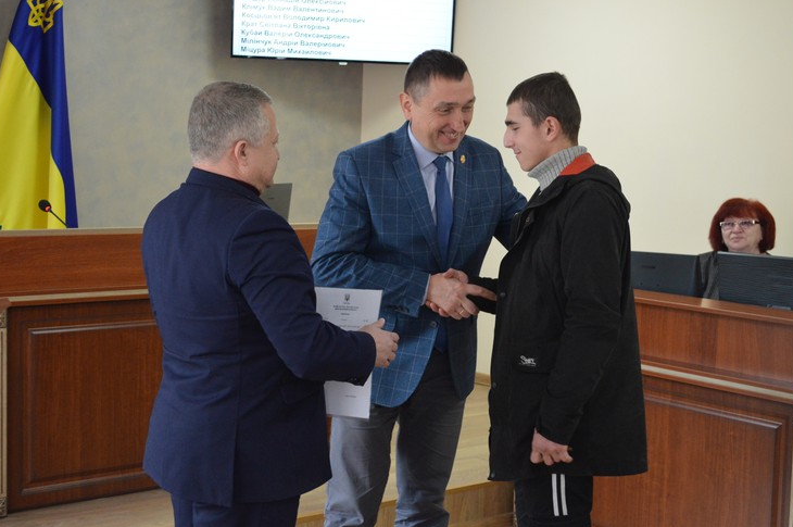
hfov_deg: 34.8
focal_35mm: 58
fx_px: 1266
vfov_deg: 23.5
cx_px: 408
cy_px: 244
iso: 1800
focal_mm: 35
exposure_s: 1/60
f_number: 5
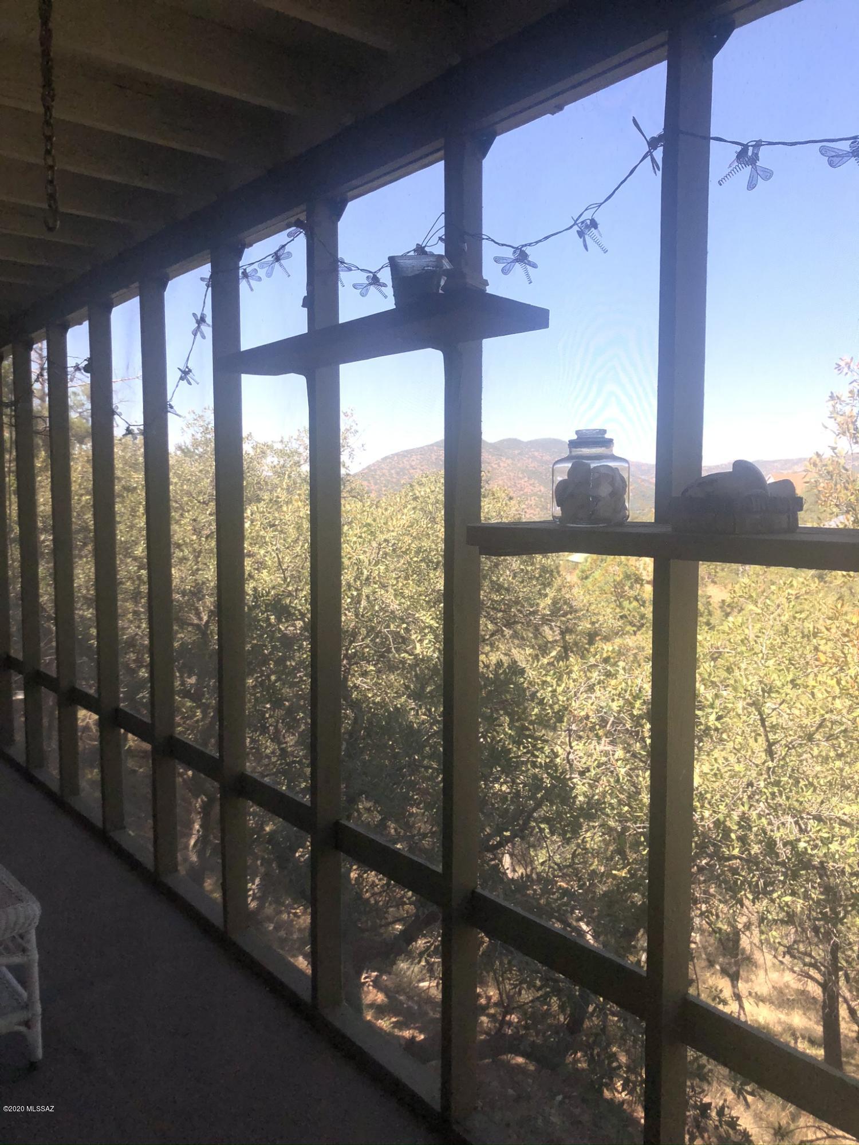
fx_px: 926
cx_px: 430
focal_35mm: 28
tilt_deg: -6.0
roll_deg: +0.8
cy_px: 572
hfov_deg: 49.7
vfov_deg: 63.4
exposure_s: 1/1715
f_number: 1.8
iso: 20
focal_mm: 3.99
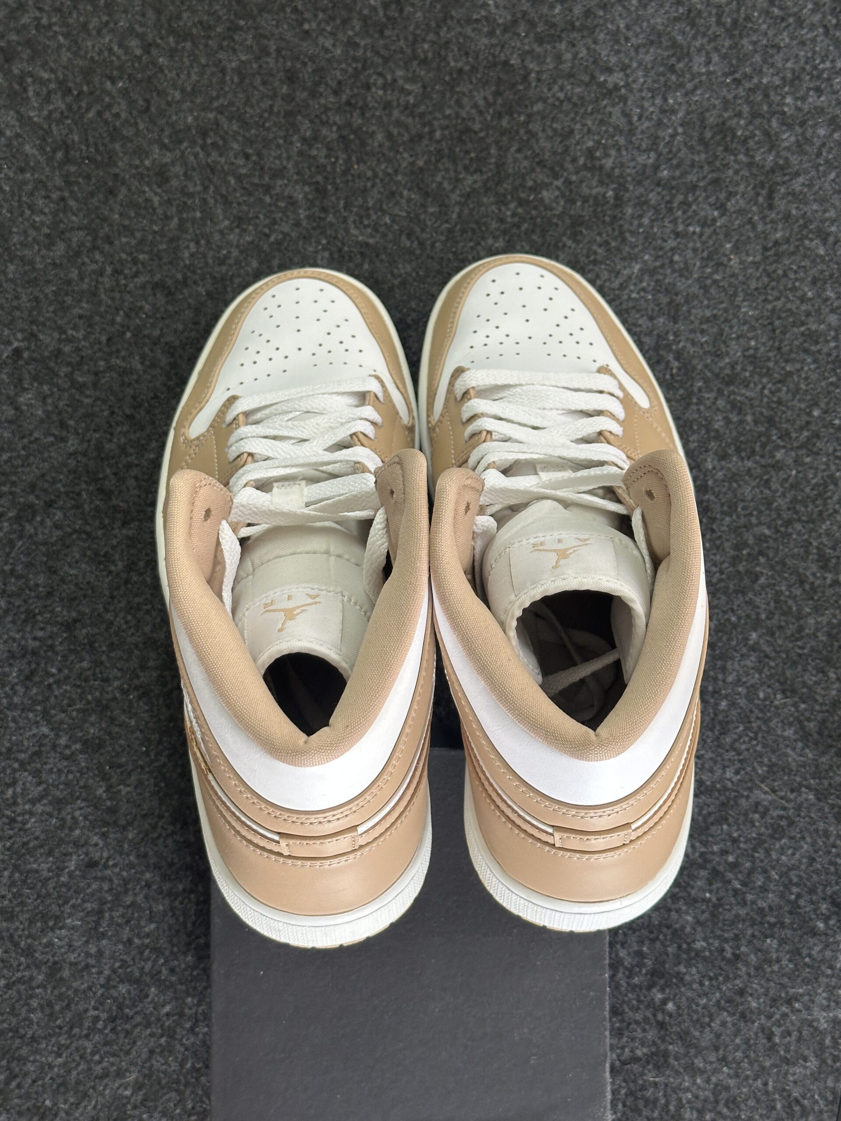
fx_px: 1555
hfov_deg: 30.3
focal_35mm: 48
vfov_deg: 39.7
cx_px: 420
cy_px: 560
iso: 100
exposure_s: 1/50
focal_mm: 6.86
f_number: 1.78
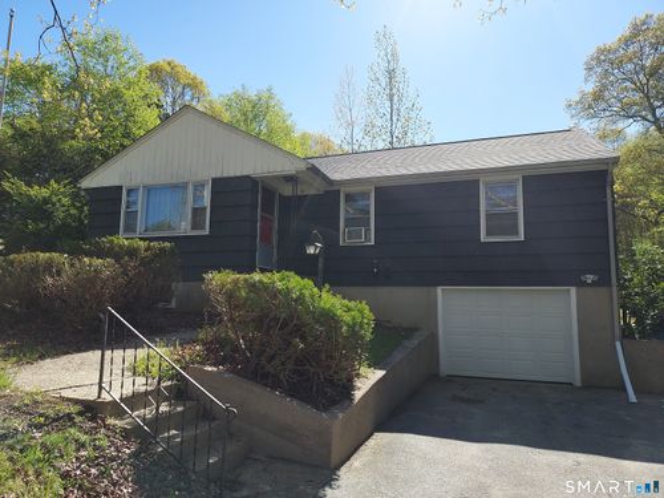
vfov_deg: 56.8
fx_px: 460
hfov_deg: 71.6
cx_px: 332
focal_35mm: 24
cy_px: 249
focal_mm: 4.6
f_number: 1.8
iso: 40
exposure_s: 1/795
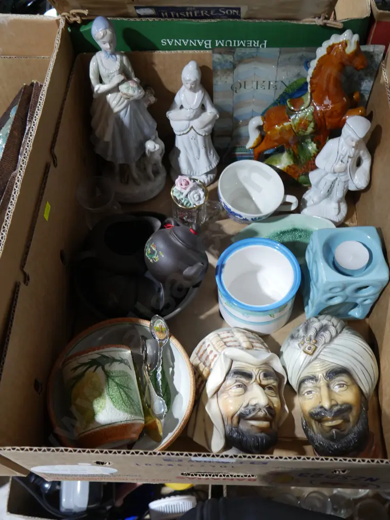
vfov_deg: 51.3
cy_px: 260
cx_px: 195
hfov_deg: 39.7
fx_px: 540
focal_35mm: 36
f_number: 4
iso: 1250
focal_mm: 18
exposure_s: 1/60
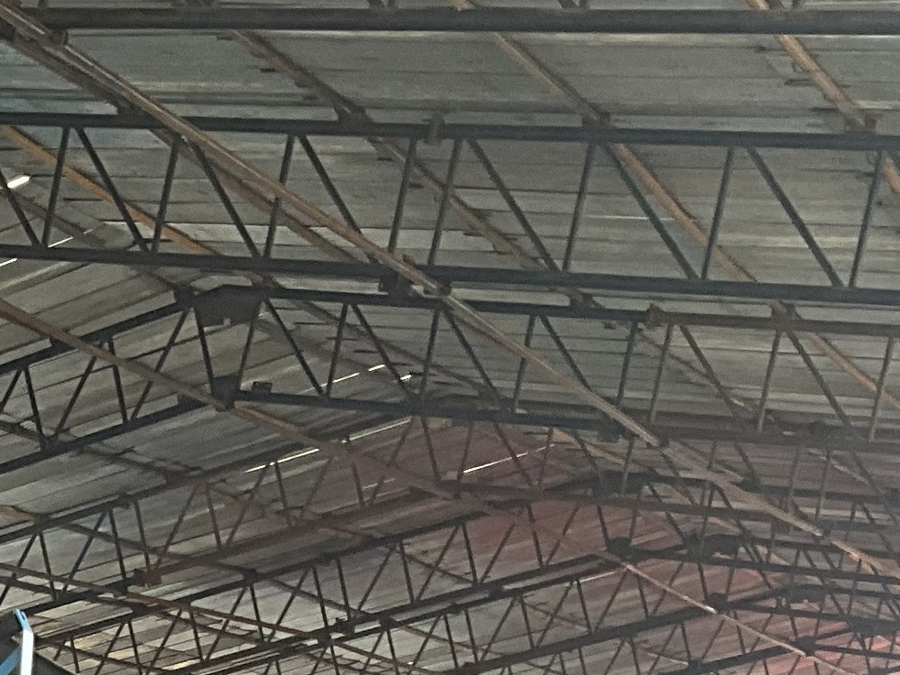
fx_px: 3094
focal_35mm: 119
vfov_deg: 11.9
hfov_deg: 14.1
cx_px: -847
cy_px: 1021
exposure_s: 1/129
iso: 25
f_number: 1.8
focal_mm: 3
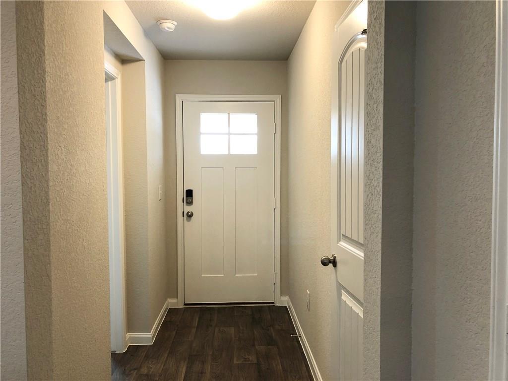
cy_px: 190
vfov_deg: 49.7
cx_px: 254
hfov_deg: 63.4
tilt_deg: -2.8
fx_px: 411
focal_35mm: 28
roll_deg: -0.5
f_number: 1.8
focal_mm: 4
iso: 40
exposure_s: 1/20
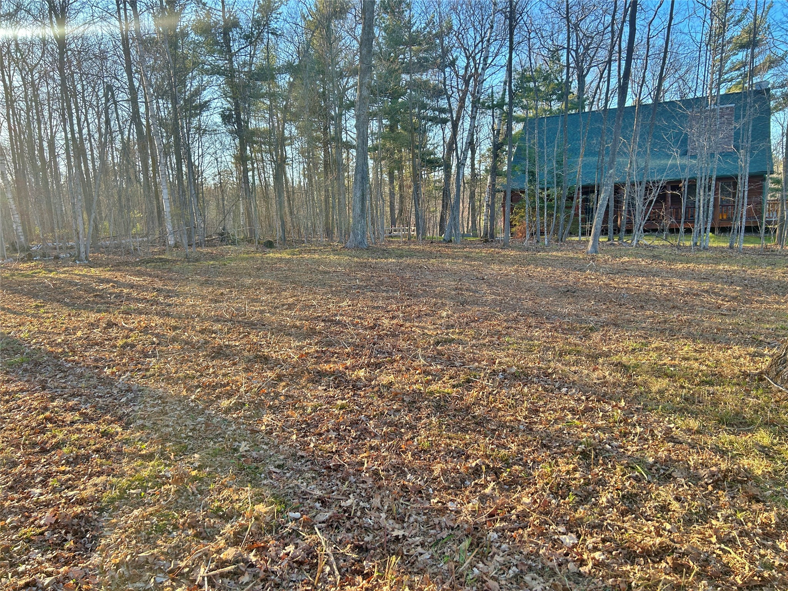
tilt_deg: -7.5
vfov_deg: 53.1
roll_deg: +2.7
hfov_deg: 67.3
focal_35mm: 26
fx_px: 592
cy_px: 296
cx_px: 394
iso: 50
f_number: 1.5
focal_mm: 5.7
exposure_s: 1/439
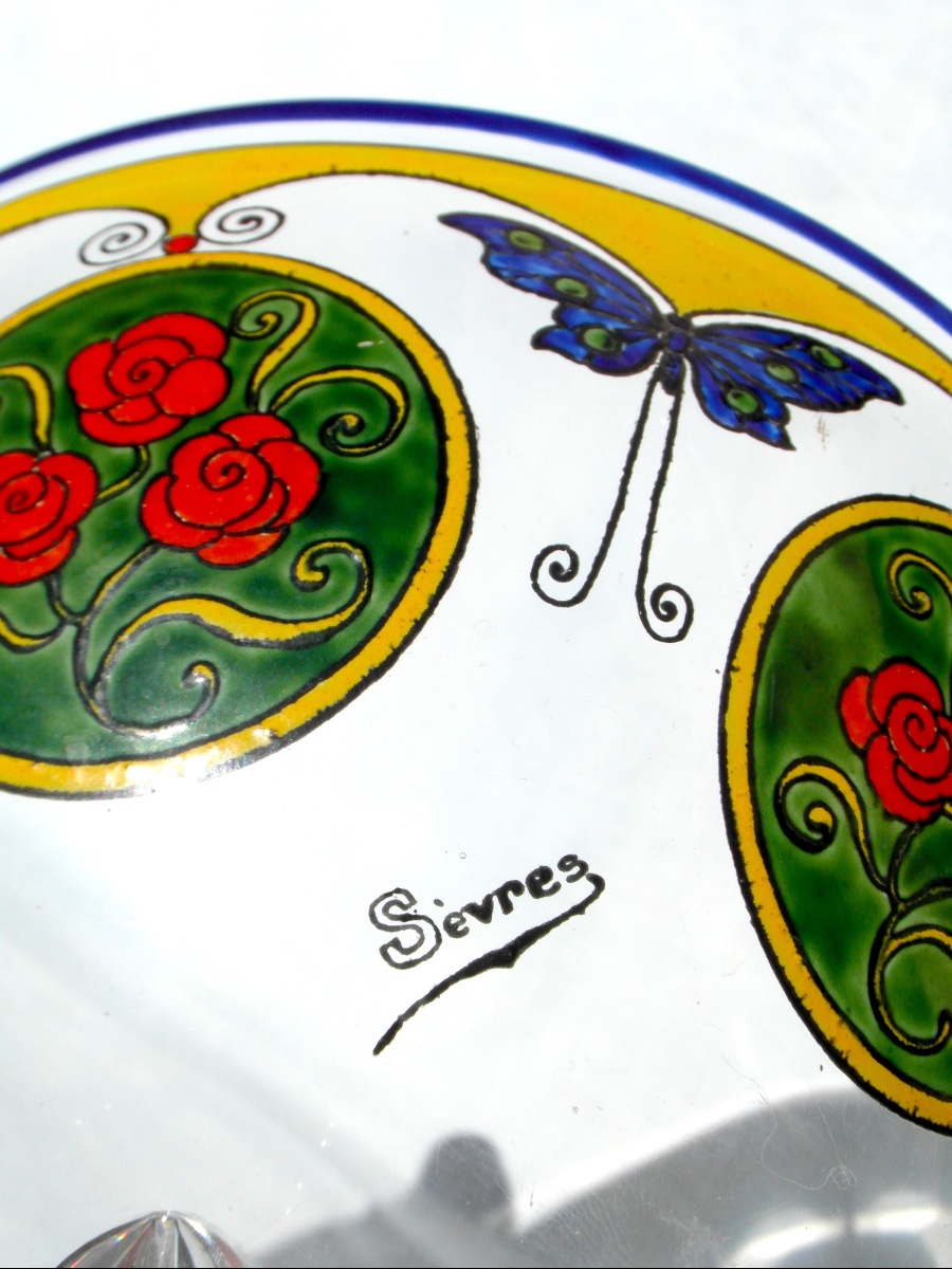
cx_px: 476
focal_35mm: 62
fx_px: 2273
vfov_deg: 31.2
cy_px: 634
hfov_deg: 23.7
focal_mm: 10.2
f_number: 5.6
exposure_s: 1/750
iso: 80
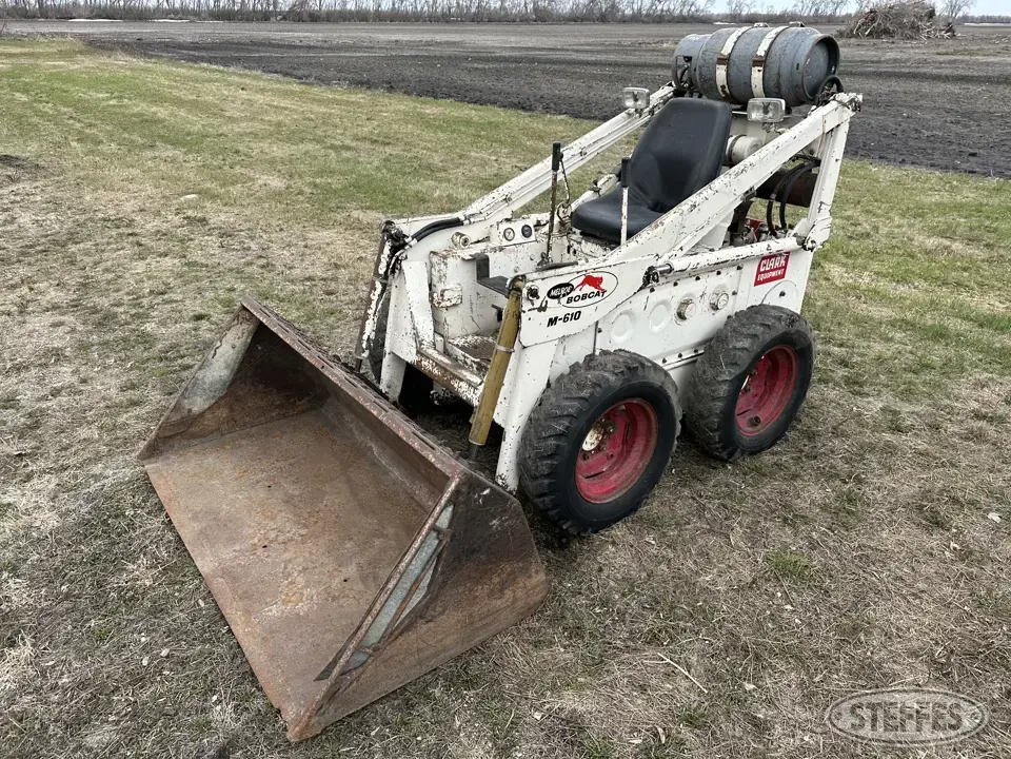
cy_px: 380
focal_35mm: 24
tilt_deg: -22.9
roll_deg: +2.1
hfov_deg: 71.6
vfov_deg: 56.8
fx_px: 701
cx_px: 506
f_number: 1.78
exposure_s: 1/1988
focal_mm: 6.86
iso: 80
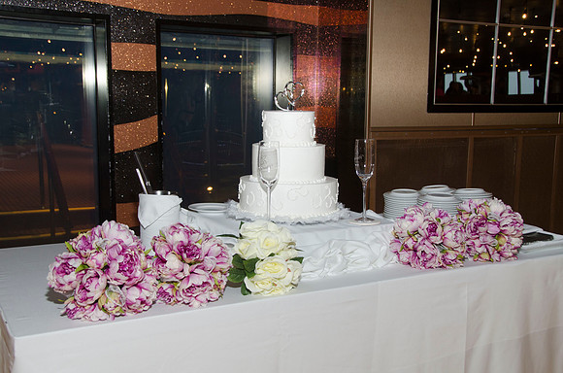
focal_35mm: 40
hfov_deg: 48.0
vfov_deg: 32.9
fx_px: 632
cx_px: 282
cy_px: 186
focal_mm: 27
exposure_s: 1/60
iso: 400
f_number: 5.6
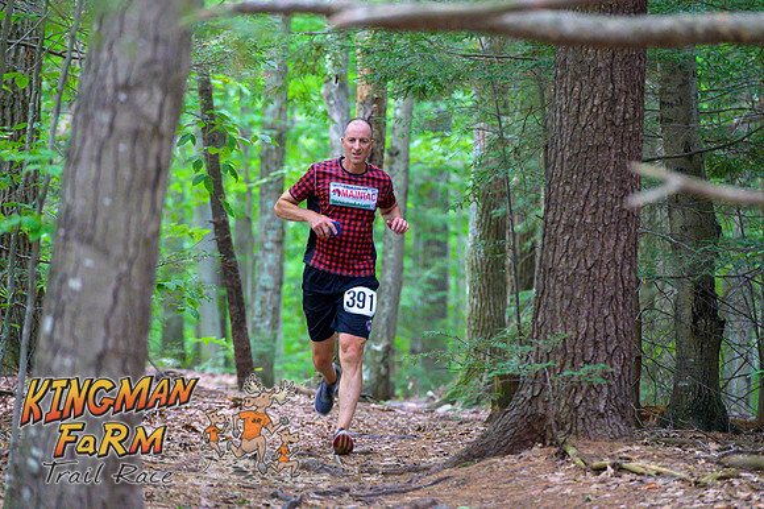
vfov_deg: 6.9
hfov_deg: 10.3
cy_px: 254
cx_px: 382
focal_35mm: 200
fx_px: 4242
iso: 8000
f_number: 4
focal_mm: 200
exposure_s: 1/125
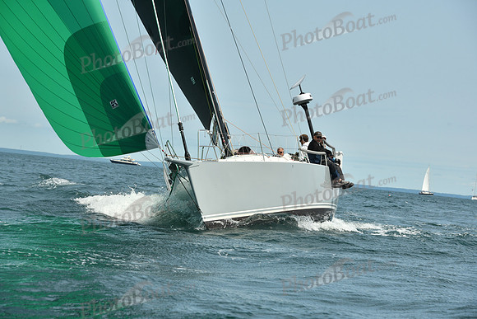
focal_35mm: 160
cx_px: 238
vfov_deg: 8.6
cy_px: 160
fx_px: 2120
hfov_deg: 12.8
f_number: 10
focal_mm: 160
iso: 320
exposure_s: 1/1000
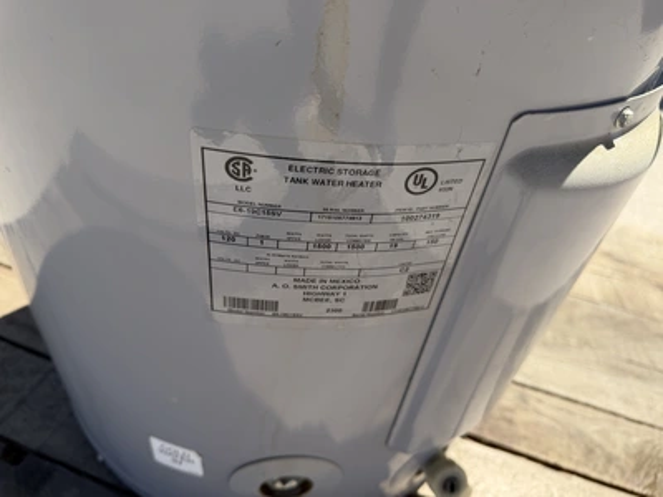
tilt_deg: -39.4
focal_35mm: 24
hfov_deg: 71.6
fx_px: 460
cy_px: 248
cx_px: 332
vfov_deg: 56.8
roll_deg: -8.4
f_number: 1.78
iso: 80
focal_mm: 6.76
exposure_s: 1/3021
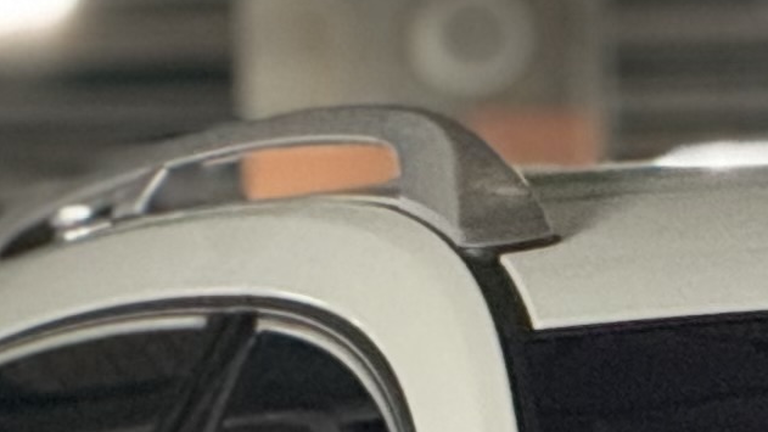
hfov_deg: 2.6
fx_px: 17025
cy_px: 1435
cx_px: 1518
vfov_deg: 1.4
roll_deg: +1.7
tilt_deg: -1.8
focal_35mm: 836
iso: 500
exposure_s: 1/50
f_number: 2.8
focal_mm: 15.66
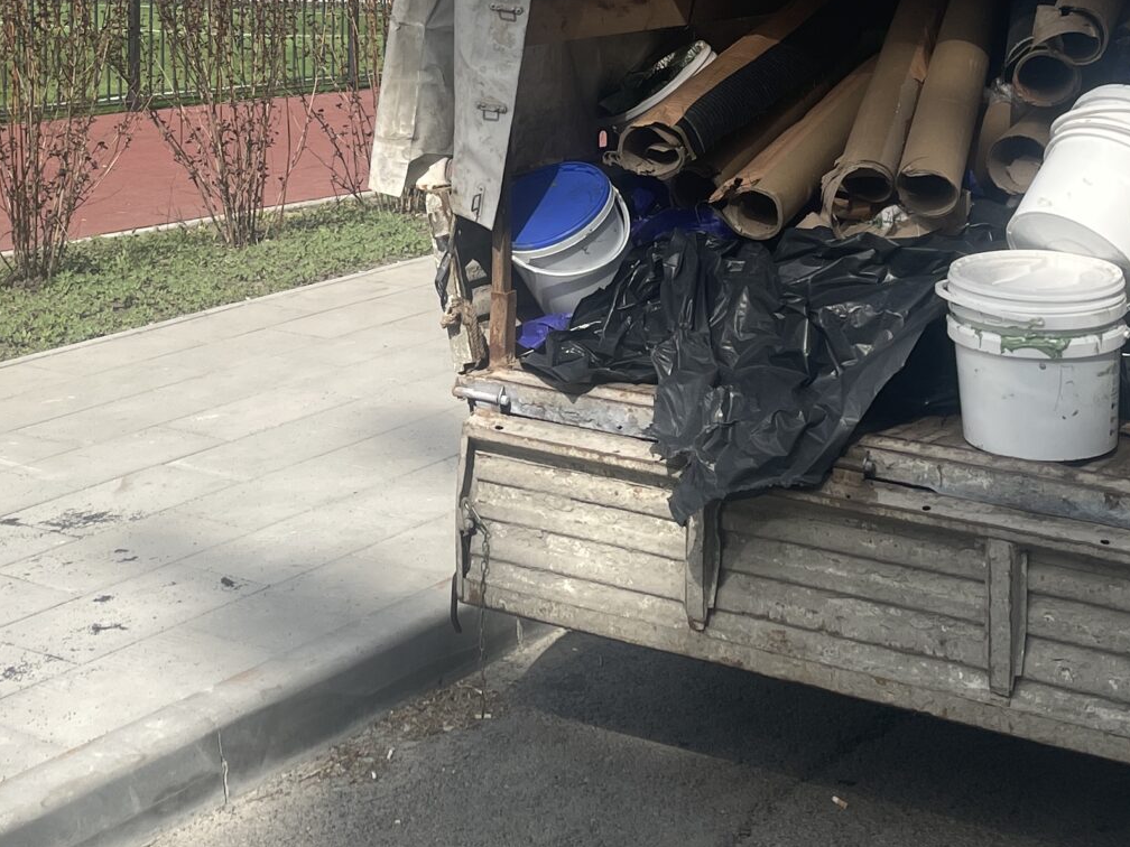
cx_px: 319
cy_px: -28
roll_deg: -0.3
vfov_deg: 21.4
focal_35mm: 66
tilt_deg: +0.4
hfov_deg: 29.1
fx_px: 2154
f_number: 1.6
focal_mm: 4.2
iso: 32
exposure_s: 1/2882
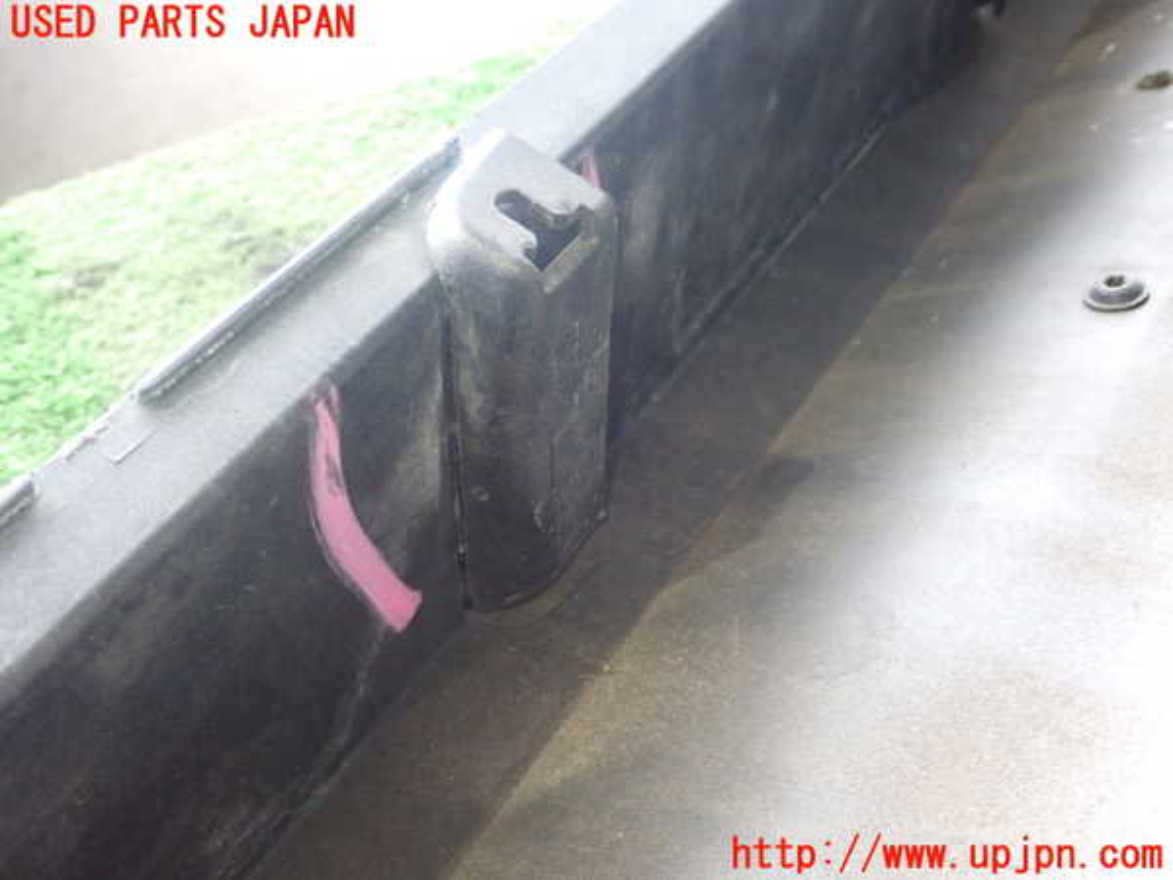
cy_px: 440
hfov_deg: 42.9
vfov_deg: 32.9
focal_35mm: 44
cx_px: 586
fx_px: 1491
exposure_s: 1/40
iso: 640
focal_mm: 7.84
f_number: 2.9
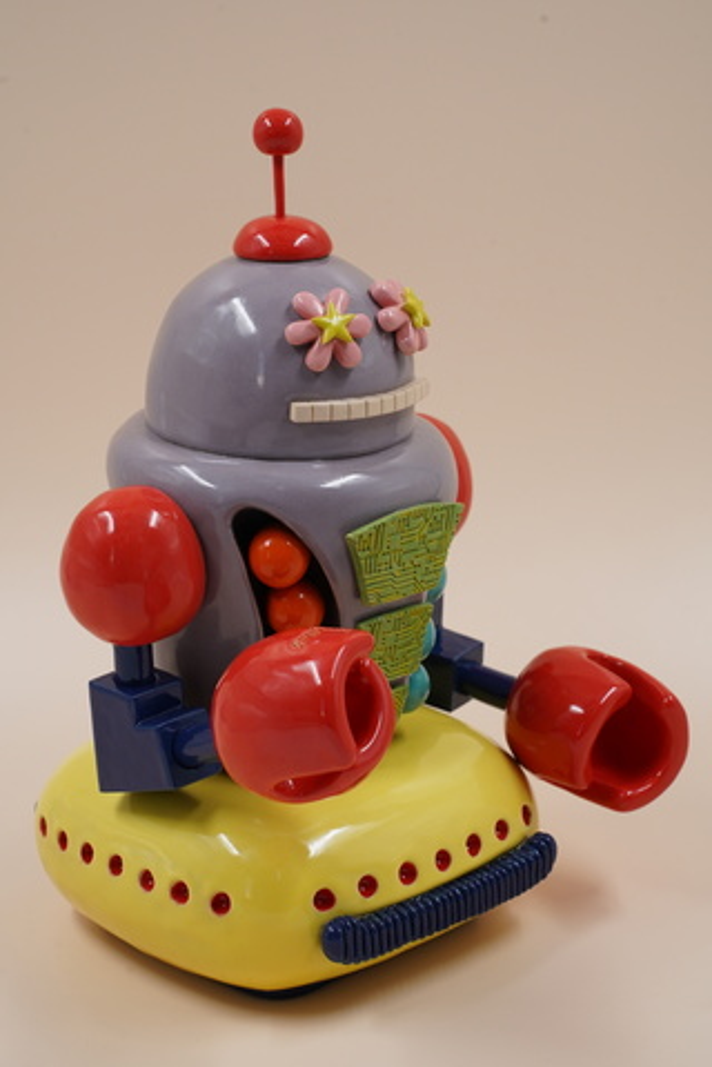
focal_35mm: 75
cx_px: 356
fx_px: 2225
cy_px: 534
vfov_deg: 27.0
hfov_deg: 18.2
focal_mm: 75
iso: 640
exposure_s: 1/125
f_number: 10
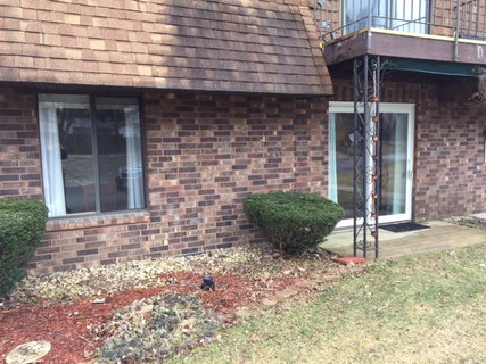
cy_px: 182
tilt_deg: -5.9
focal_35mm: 29
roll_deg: +1.2
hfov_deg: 61.7
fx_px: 407
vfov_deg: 48.2
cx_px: 243
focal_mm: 4.15
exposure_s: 1/60
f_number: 2.2
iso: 40
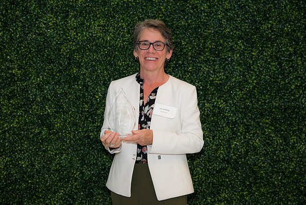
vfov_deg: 18.2
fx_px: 638
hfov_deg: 27.0
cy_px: 102
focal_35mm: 75
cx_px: 153
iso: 400
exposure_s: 1/160
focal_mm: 75
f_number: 5
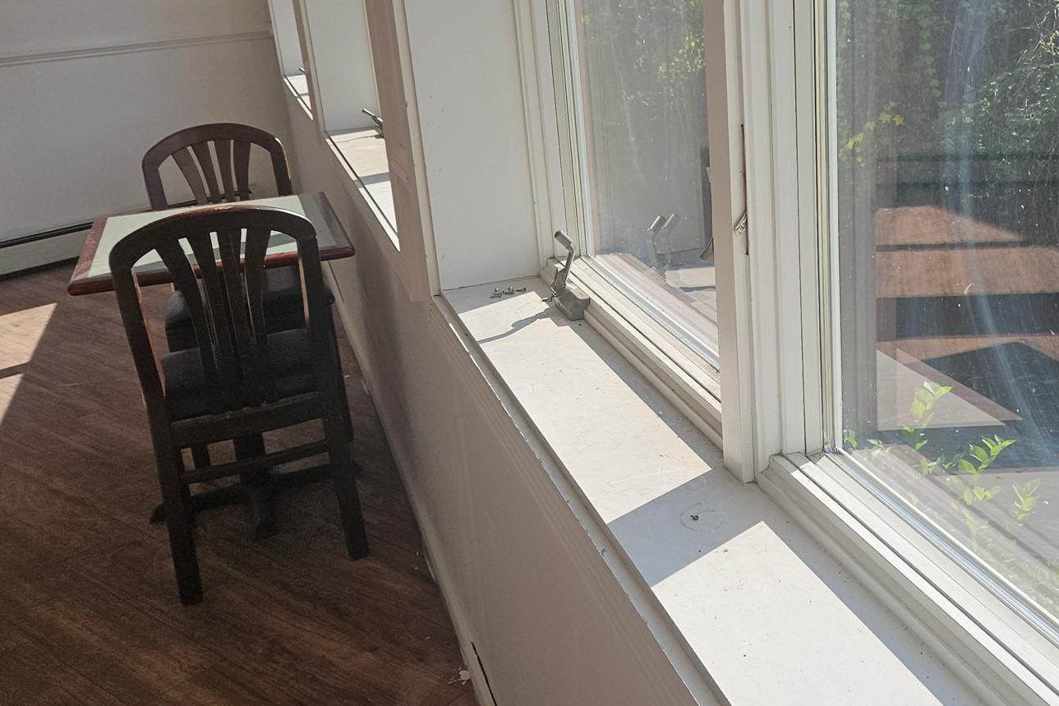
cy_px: 270
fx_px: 1118
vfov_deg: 34.9
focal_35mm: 38
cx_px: 709
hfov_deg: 49.8
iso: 25
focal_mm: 5.4
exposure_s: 1/1105
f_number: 1.8
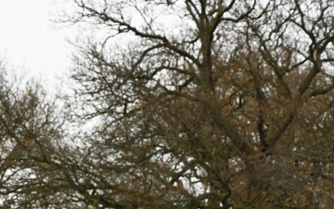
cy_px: 293
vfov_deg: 6.9
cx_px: 153
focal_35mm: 189
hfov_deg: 11.1
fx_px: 1721
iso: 200
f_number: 5
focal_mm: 70
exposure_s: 1/100
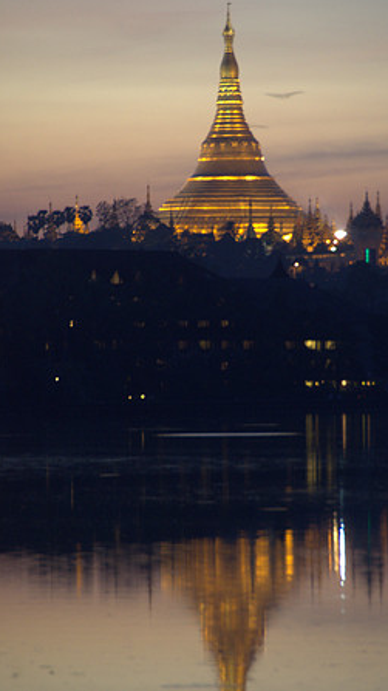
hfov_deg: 3.8
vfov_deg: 6.8
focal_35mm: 316
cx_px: 227
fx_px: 5787
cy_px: 345
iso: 2000
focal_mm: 200
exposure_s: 1/8
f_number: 5.6
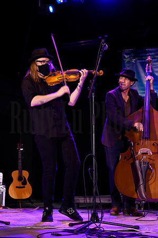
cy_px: 119
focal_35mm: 57
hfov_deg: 23.7
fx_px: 376
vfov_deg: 35.1
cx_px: 79
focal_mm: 57
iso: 1600
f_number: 6.3
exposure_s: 1/50
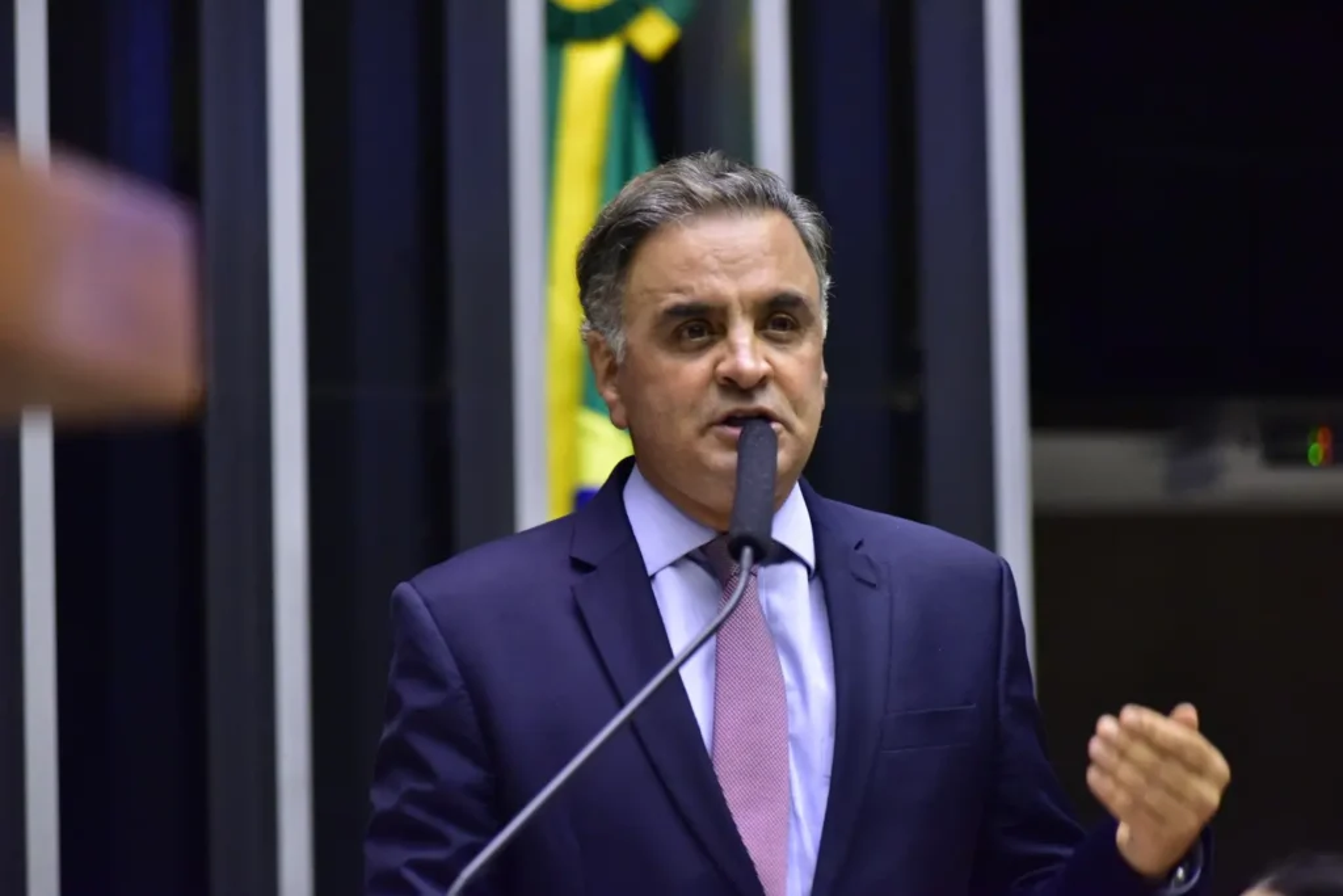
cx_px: 672
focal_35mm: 185
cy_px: 448
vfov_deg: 7.4
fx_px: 6902
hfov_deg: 11.1
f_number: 3.2
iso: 4000
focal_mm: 185
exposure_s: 1/160
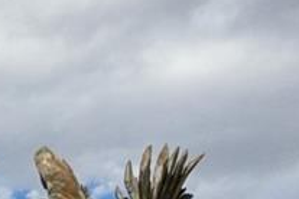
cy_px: 531
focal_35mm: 139
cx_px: -481
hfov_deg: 11.4
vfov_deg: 8.7
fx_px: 1154
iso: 400
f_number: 8
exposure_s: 1/3200
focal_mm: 12
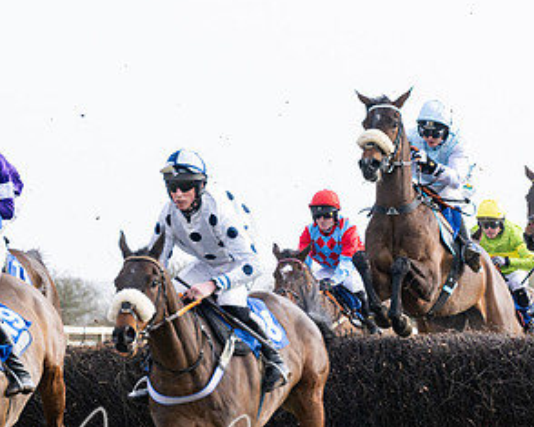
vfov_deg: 4.5
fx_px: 5451
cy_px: 311
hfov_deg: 5.6
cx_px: 350
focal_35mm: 345
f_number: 5
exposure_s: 1/1600
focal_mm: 155
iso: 400
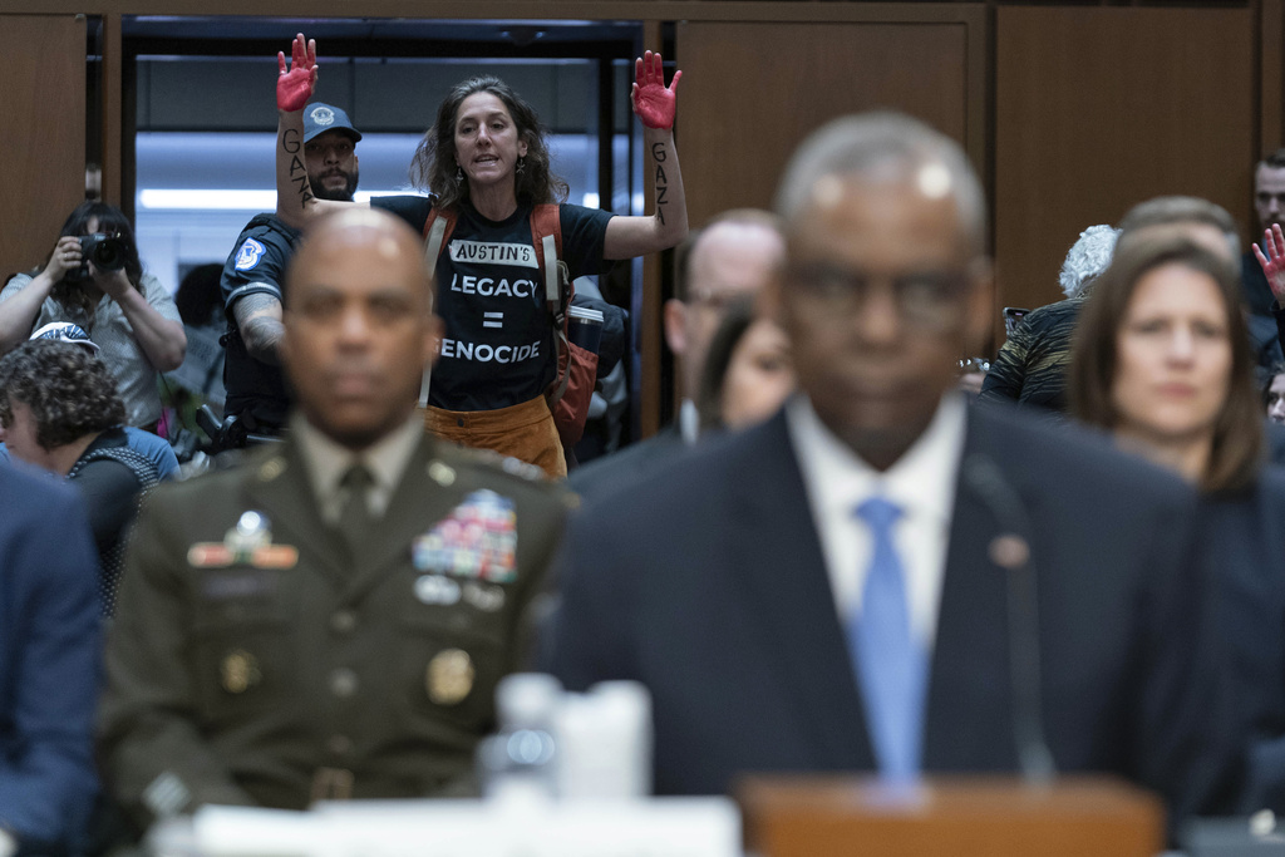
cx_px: 642
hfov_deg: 15.0
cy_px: 428
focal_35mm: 137
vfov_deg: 10.0
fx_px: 4890
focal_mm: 137
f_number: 3.5
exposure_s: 1/320
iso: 2500
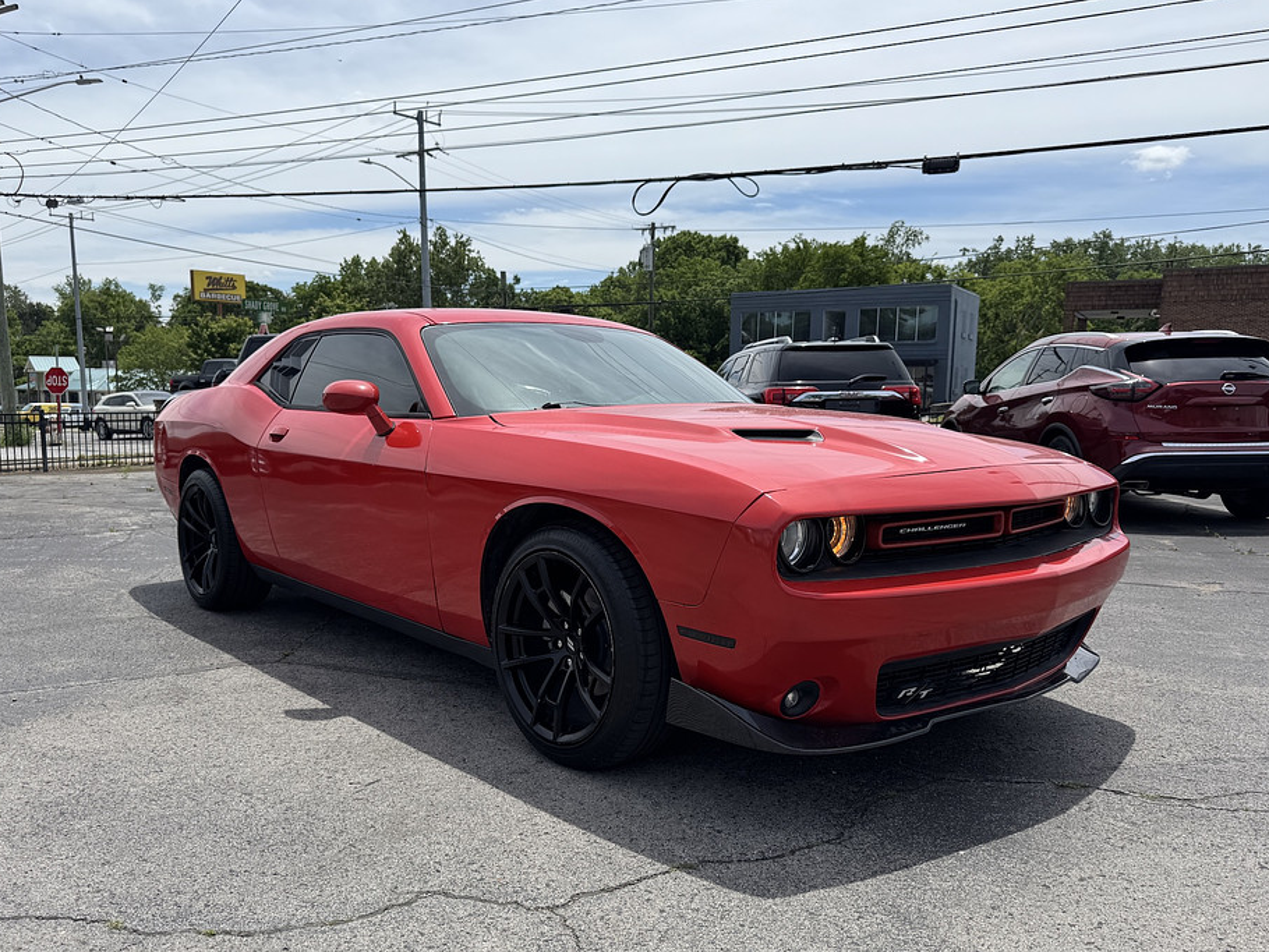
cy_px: 521
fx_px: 990
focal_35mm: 27
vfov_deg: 51.3
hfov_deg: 65.3
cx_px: 615
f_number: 1.78
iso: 80
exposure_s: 1/5348
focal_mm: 6.76
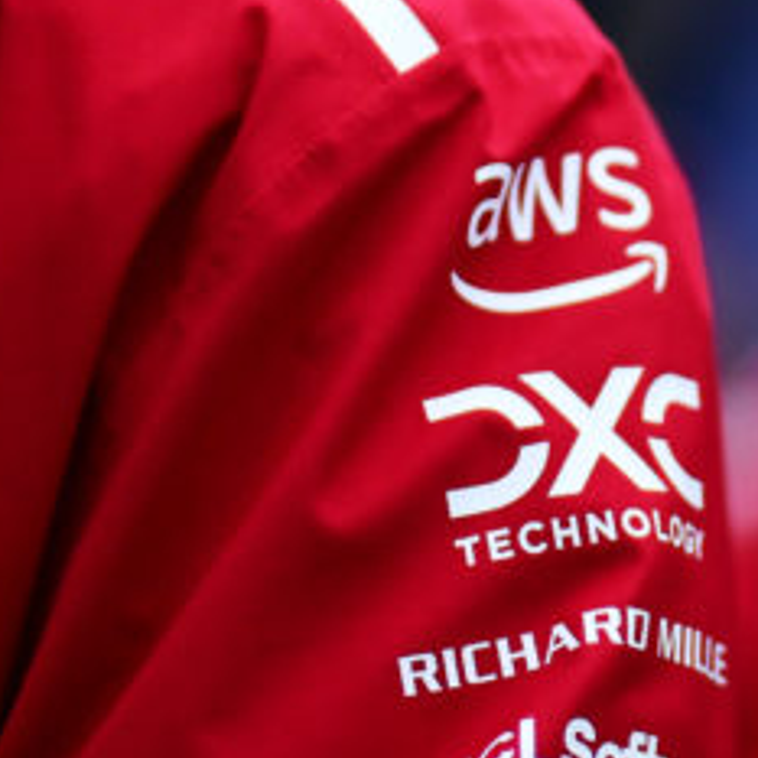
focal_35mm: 354
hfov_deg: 4.9
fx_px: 8770
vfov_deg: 4.9
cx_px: 400
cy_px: -241
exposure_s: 1/16000
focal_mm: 85
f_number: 1.2
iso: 800
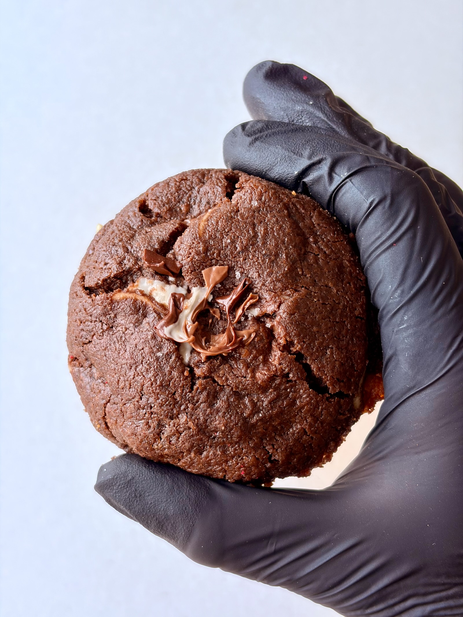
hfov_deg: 28.0
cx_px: 232
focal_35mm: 52
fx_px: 928
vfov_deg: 36.8
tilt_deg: -62.4
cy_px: 308
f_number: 1.6
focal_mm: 5.96
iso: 40
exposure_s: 1/121
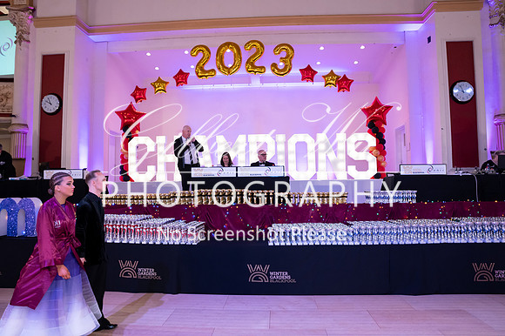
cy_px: 168
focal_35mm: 24
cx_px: 252
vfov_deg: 53.1
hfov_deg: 73.8
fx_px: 336
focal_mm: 24
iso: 3200
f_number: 6.3
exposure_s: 1/100
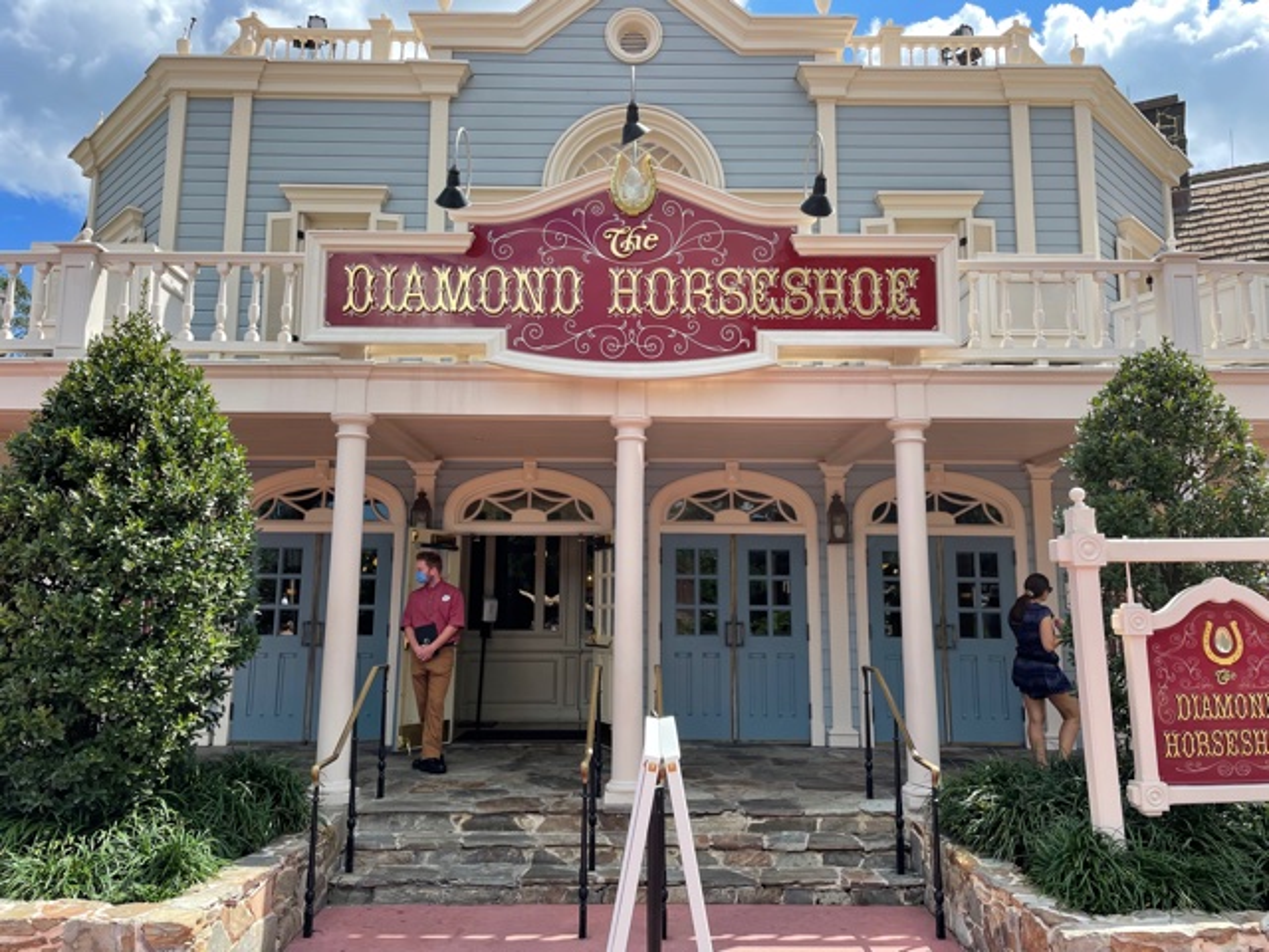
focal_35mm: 26
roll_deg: -0.1
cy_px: 476
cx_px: 634
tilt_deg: +8.5
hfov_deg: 67.3
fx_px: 953
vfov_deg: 53.1
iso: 32
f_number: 1.6
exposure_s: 1/1618
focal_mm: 4.2
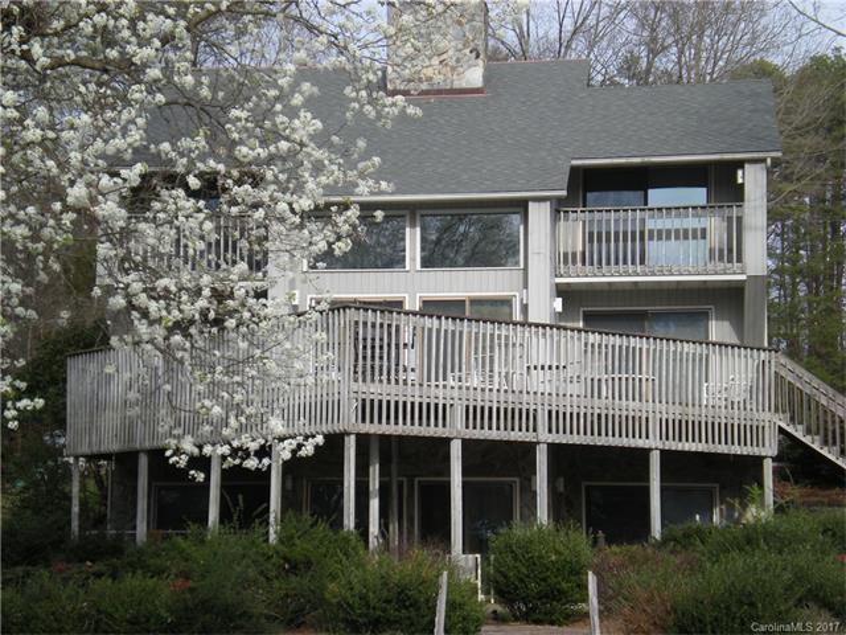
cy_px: 318
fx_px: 1809
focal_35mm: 74
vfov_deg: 19.9
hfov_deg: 26.3
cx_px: 423
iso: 64
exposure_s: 1/287
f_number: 4.6
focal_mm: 12.3
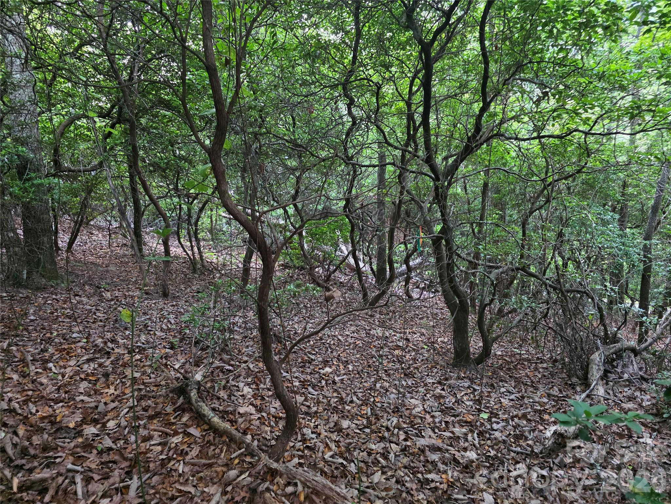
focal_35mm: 23
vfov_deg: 58.9
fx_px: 446
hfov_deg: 73.9
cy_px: 252
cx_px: 336
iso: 1600
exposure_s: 1/60
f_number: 1.7
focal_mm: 6.3
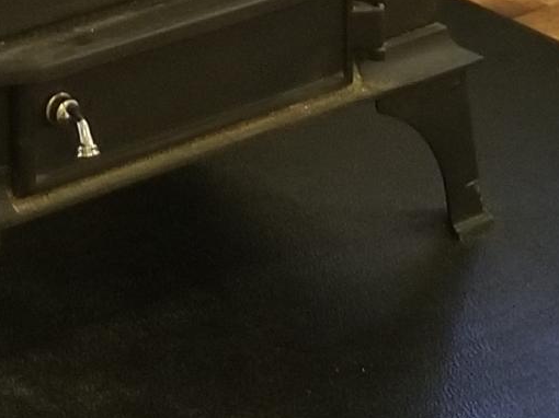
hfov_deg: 12.9
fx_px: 2470
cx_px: 167
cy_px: -404
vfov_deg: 9.1
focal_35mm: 153
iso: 200
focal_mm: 4.25
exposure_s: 1/15
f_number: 1.7
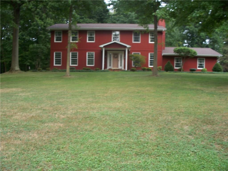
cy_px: 86
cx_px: 114
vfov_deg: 39.7
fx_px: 237
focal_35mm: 36
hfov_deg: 51.4
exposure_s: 1/80
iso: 80
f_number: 2.8
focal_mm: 7.54
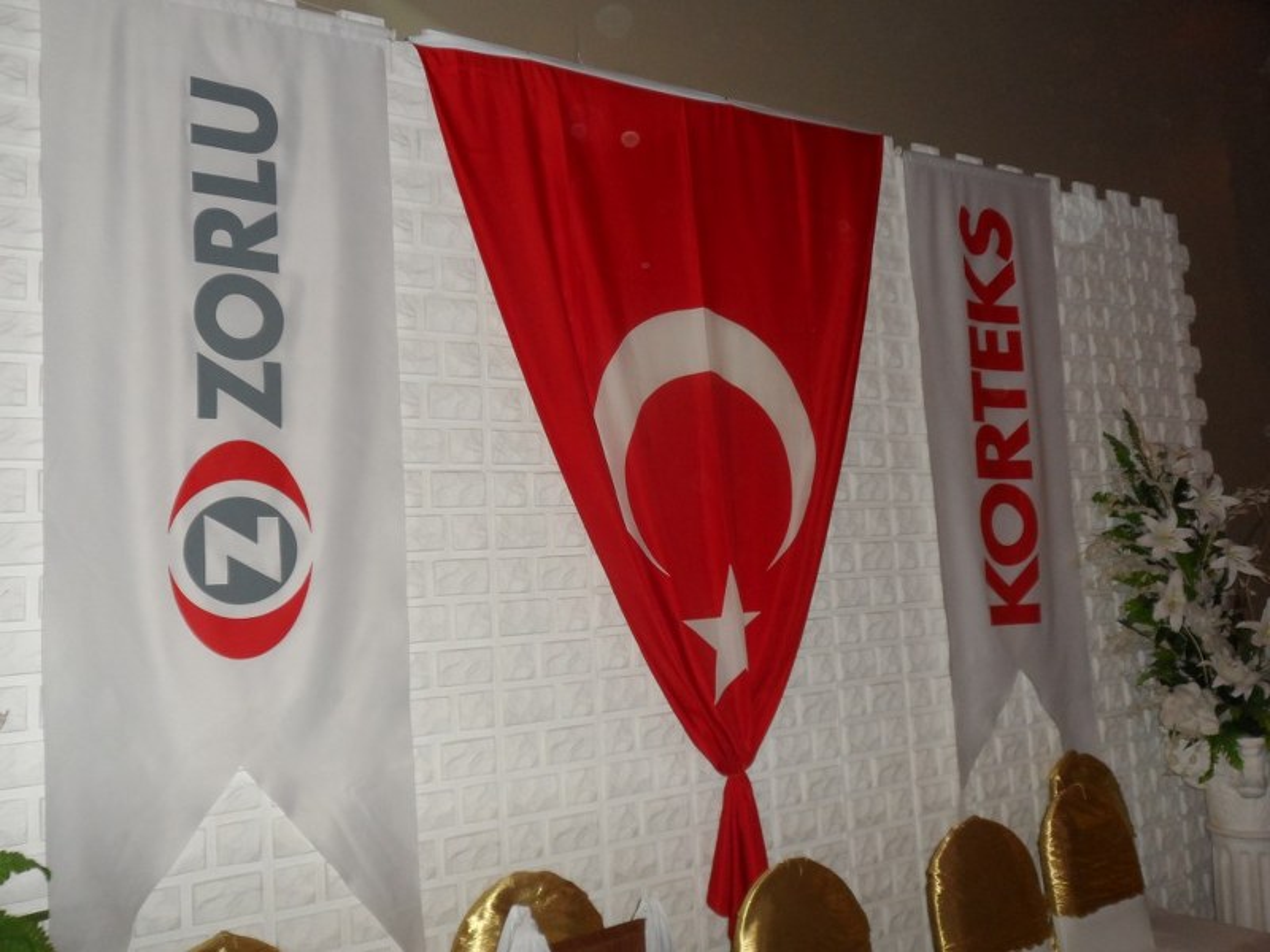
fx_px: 1027
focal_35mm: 28
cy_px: 476
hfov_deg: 63.4
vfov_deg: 49.7
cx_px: 635
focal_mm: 4.9
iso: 200
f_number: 3.1
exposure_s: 1/30
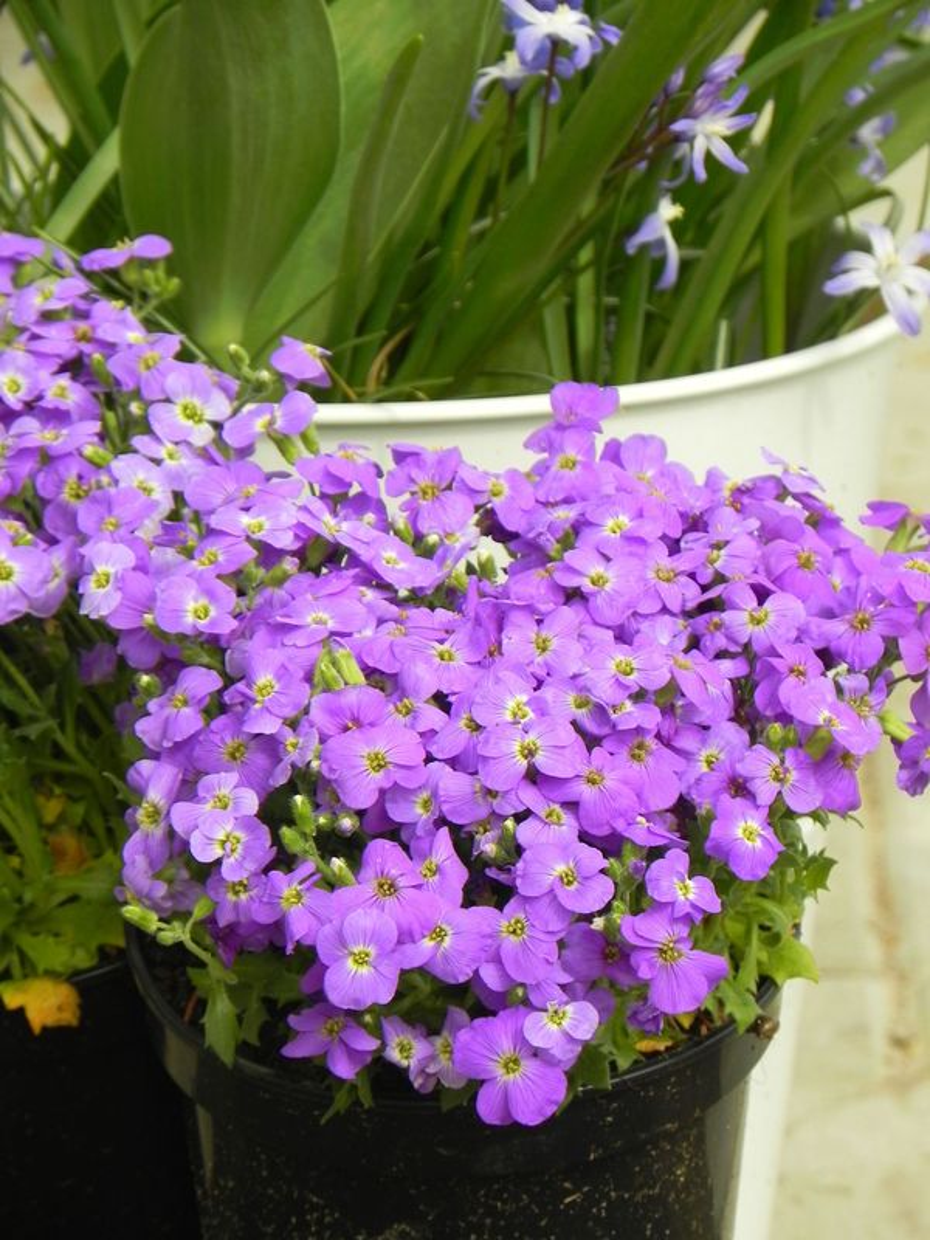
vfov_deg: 6.8
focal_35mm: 291
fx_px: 10424
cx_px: 465
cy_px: 620
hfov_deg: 5.1
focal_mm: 51.8
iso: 160
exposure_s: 1/500
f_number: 5
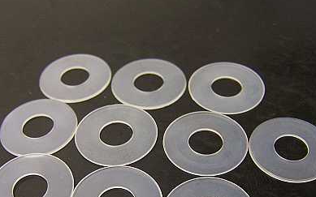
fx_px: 456
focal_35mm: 53
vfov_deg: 24.1
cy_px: 151
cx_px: 149
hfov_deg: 38.2
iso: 140
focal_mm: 6.3
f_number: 2.8
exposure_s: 1/8
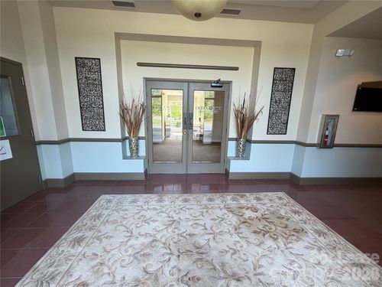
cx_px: 191
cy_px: 144
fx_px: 154
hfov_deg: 102.1
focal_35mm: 14
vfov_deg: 85.7
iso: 125
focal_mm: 2.22
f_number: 2.2
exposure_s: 1/120
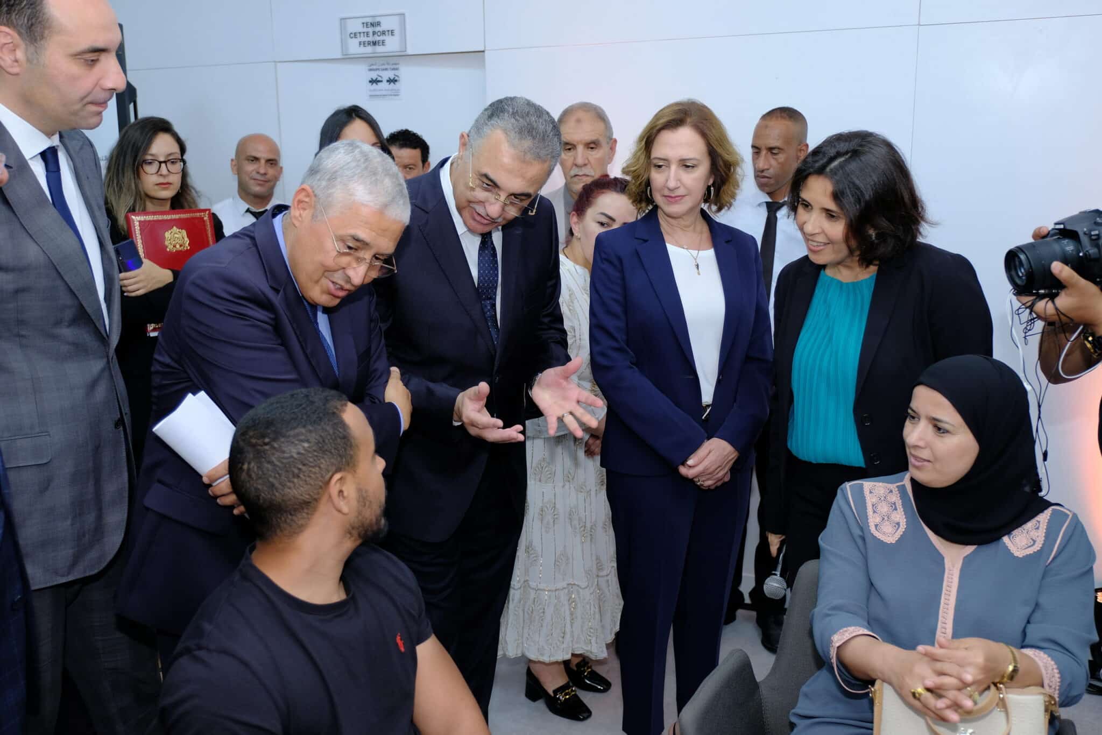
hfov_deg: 58.7
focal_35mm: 32
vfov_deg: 41.1
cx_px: 551
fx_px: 980
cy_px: 368
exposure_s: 1/125
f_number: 2.8
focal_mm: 21.3
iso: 500
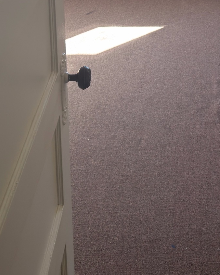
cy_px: -66
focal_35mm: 85
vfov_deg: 20.8
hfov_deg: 17.5
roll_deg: -1.6
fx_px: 692
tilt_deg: -17.4
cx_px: 232
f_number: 1.78
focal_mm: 6.76
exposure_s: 1/121
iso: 64
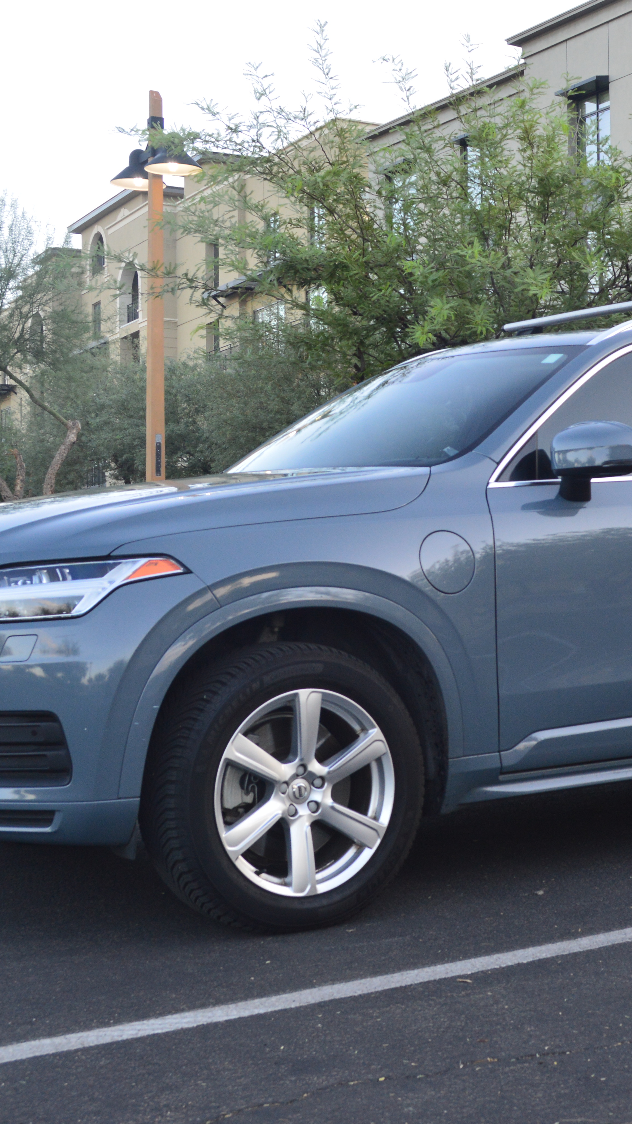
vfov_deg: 36.6
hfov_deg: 20.8
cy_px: 565
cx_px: 516
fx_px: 1698
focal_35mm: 57
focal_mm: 24
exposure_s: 1/80
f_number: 8
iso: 400
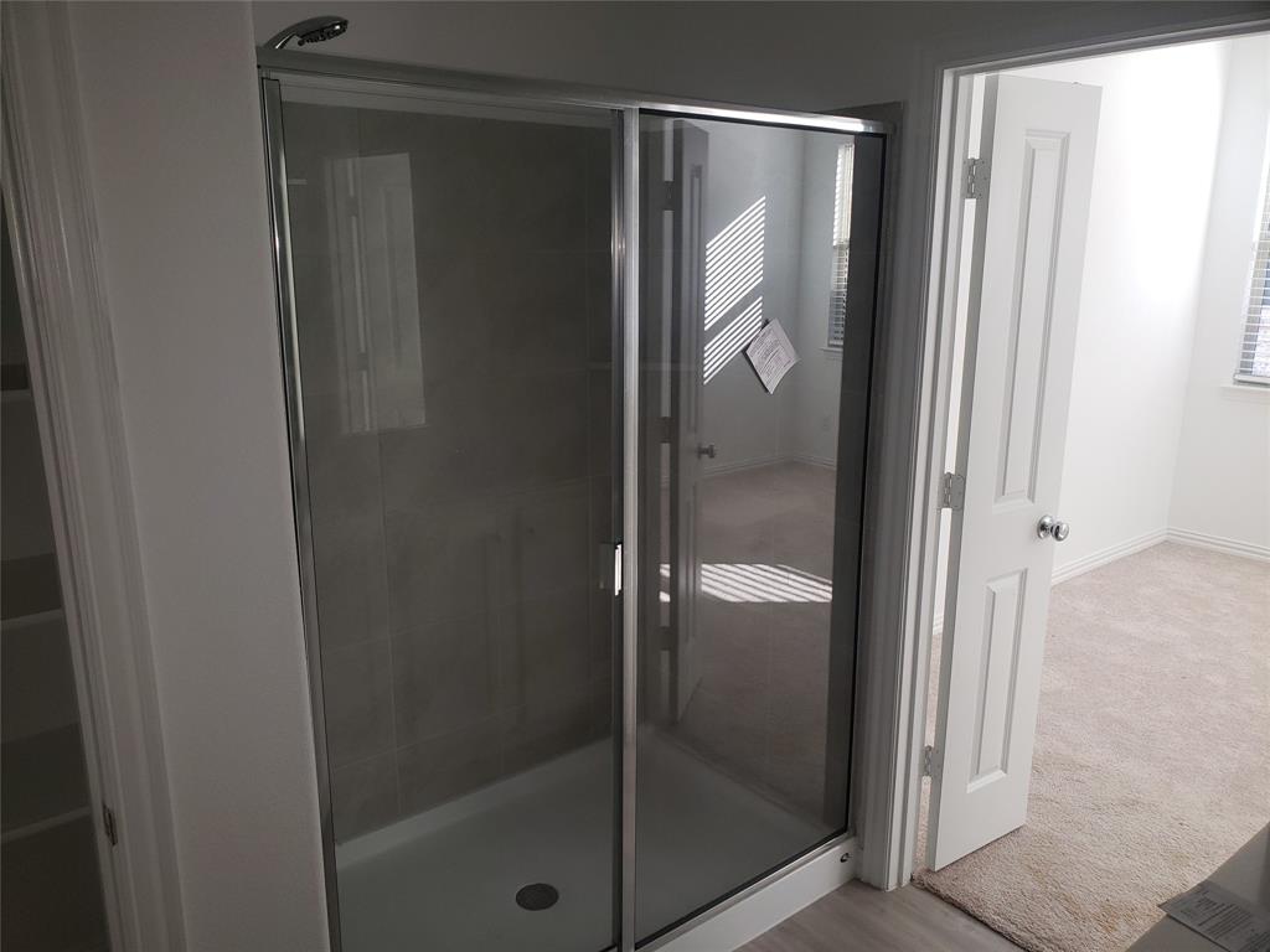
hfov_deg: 67.3
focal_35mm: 26
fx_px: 954
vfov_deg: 53.1
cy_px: 476
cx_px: 635
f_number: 2.4
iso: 100
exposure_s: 1/50
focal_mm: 4.3
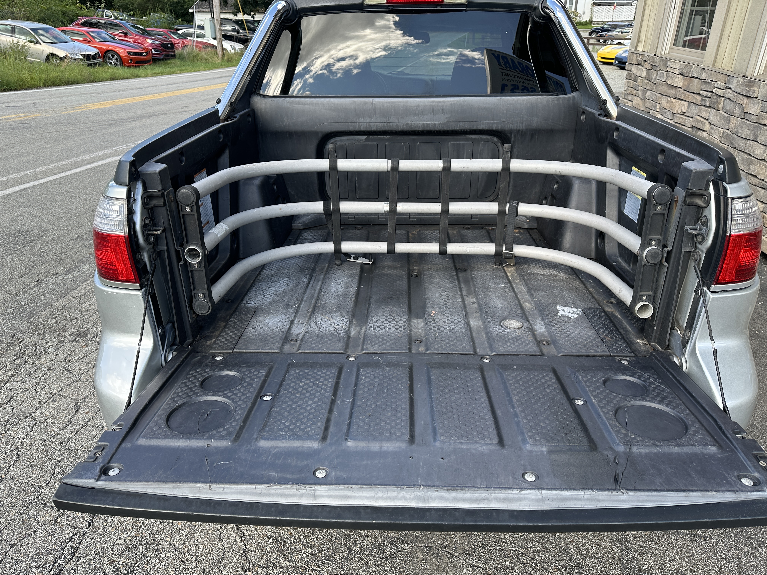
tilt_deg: -28.1
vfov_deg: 56.8
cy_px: 288
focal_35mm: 24
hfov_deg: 71.6
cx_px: 384
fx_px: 532
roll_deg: +1.0
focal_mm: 6.86
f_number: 1.78
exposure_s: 1/516
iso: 80
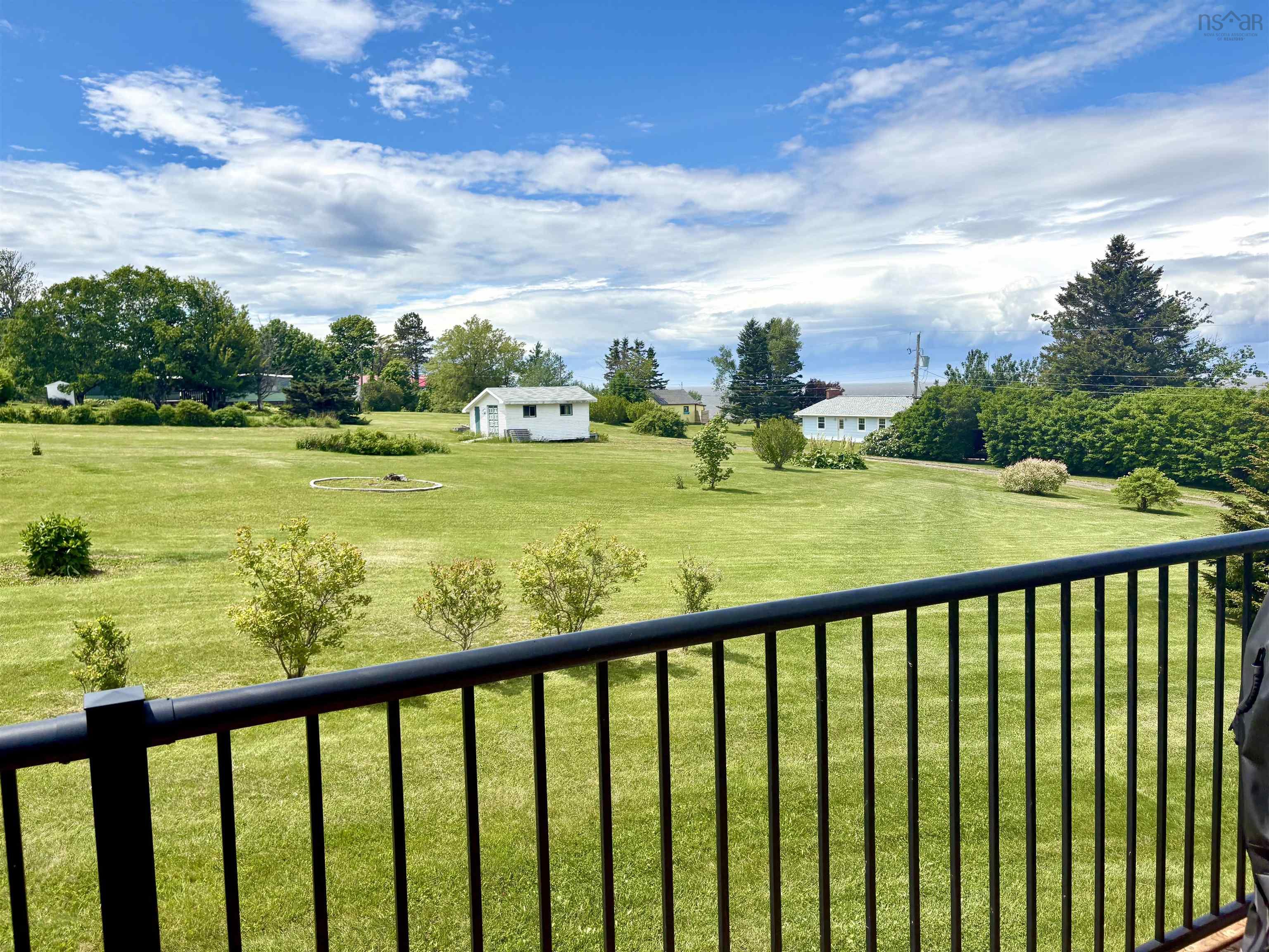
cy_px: 476
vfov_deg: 53.1
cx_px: 634
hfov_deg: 67.3
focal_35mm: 26
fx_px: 953
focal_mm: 5.96
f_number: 1.6
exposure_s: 1/4950
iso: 50
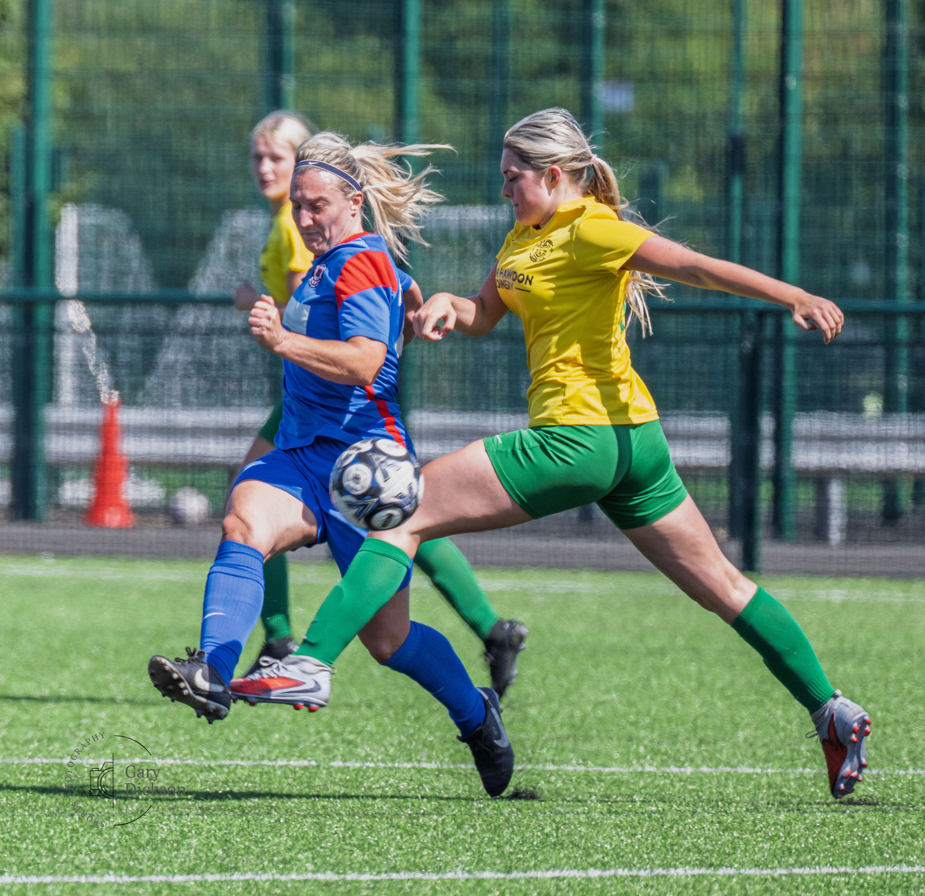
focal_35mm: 741
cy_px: 411
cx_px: 44
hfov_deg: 2.4
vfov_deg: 2.3
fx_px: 22042
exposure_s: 1/1000
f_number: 5.6
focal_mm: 400
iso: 560
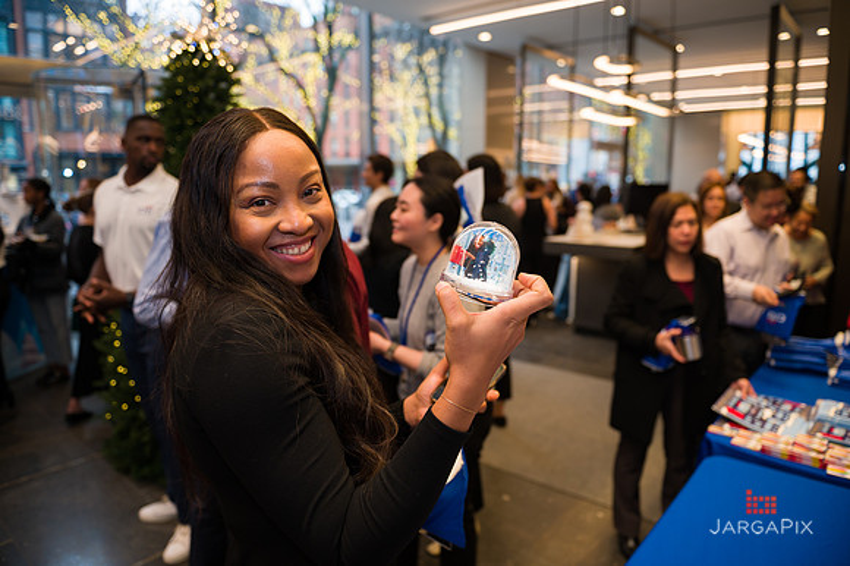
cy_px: 283
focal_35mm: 24
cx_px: 425
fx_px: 566
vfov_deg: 53.1
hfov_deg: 73.8
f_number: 3.2
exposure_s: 1/160
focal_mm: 24
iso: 400
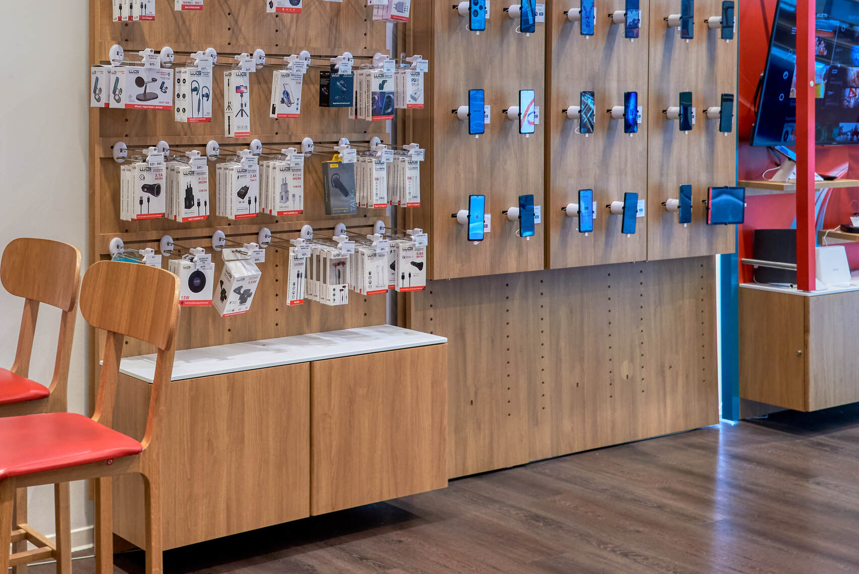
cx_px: 165
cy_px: 121
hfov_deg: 36.2
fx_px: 1265
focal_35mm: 53
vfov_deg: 25.1
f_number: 8
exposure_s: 1/30
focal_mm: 30
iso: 720
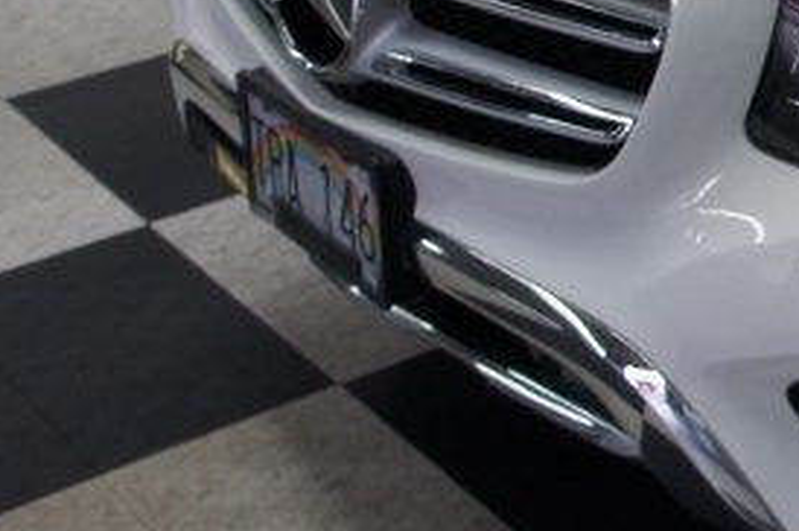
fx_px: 2239
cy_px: -197
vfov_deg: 13.0
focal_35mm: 101
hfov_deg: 17.6
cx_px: 1280
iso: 200
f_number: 4.5
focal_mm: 18
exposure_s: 1/50
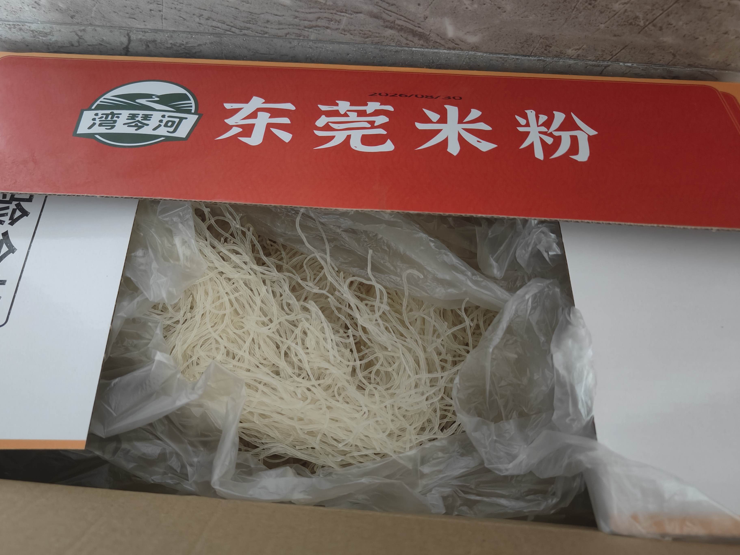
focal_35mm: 27
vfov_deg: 51.3
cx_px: 331
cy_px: 289
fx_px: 577
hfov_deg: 65.2
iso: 400
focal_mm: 5.59
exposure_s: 1/25
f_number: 1.8
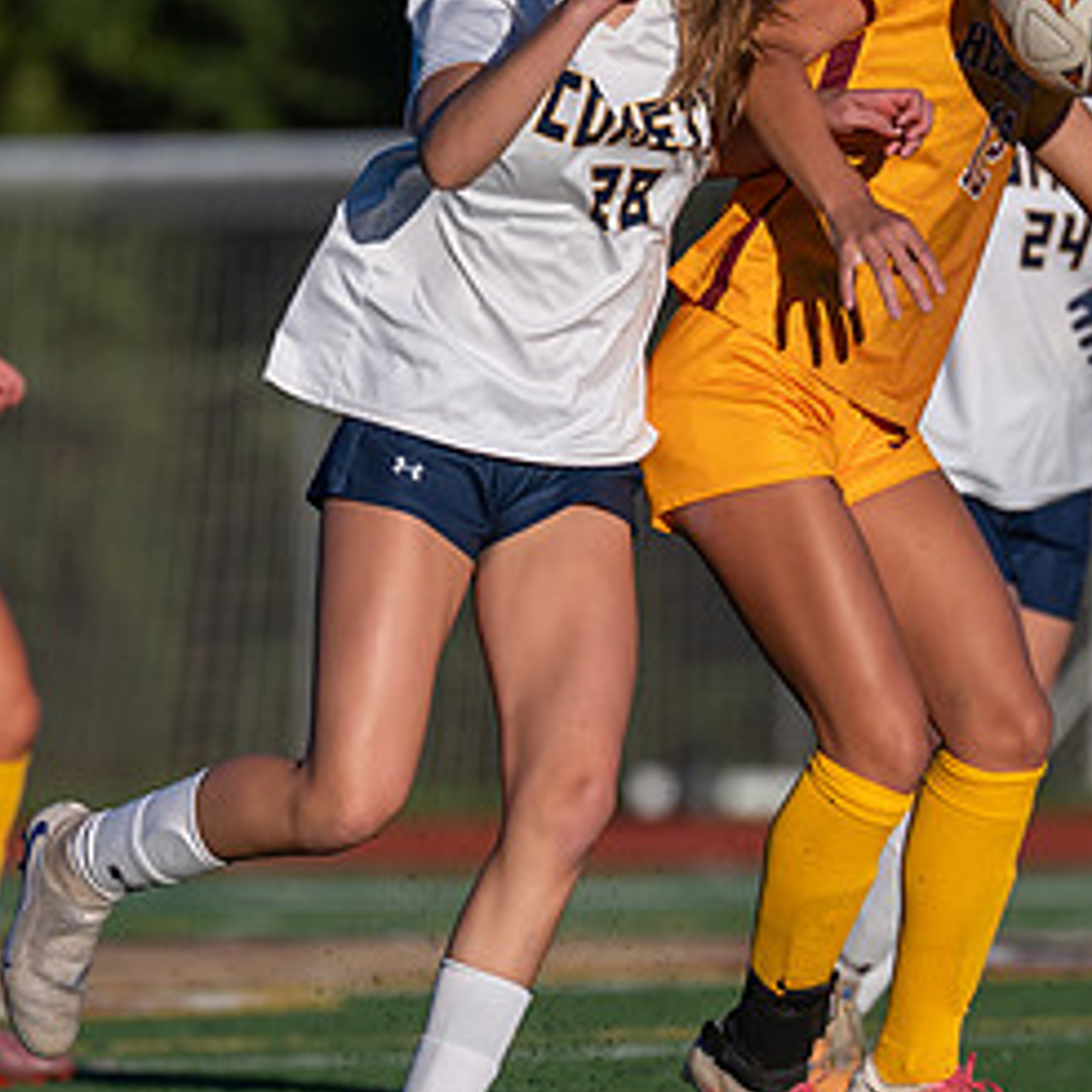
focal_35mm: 890
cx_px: 493
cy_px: 513
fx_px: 31764
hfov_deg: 2.0
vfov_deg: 2.0
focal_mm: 200
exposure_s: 1/3200
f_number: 2.8
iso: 140
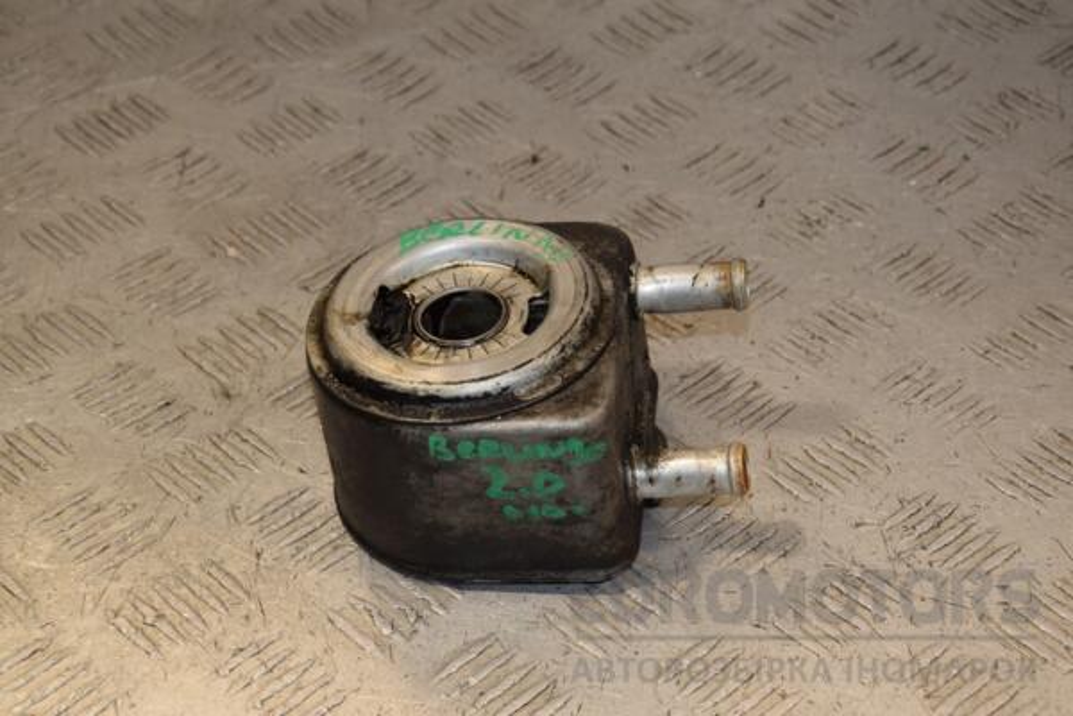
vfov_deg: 14.7
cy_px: 358
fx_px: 2772
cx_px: 536
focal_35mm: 93
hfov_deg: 21.9
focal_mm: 62
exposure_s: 1/200
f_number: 8
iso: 800
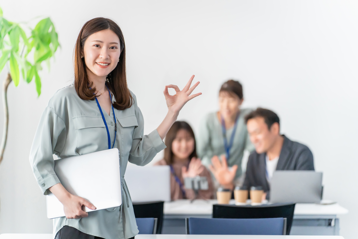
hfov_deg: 16.3
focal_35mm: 126
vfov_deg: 10.9
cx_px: 179
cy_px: 120
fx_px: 1253
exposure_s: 1/250
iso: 1600
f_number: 2.8
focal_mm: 126
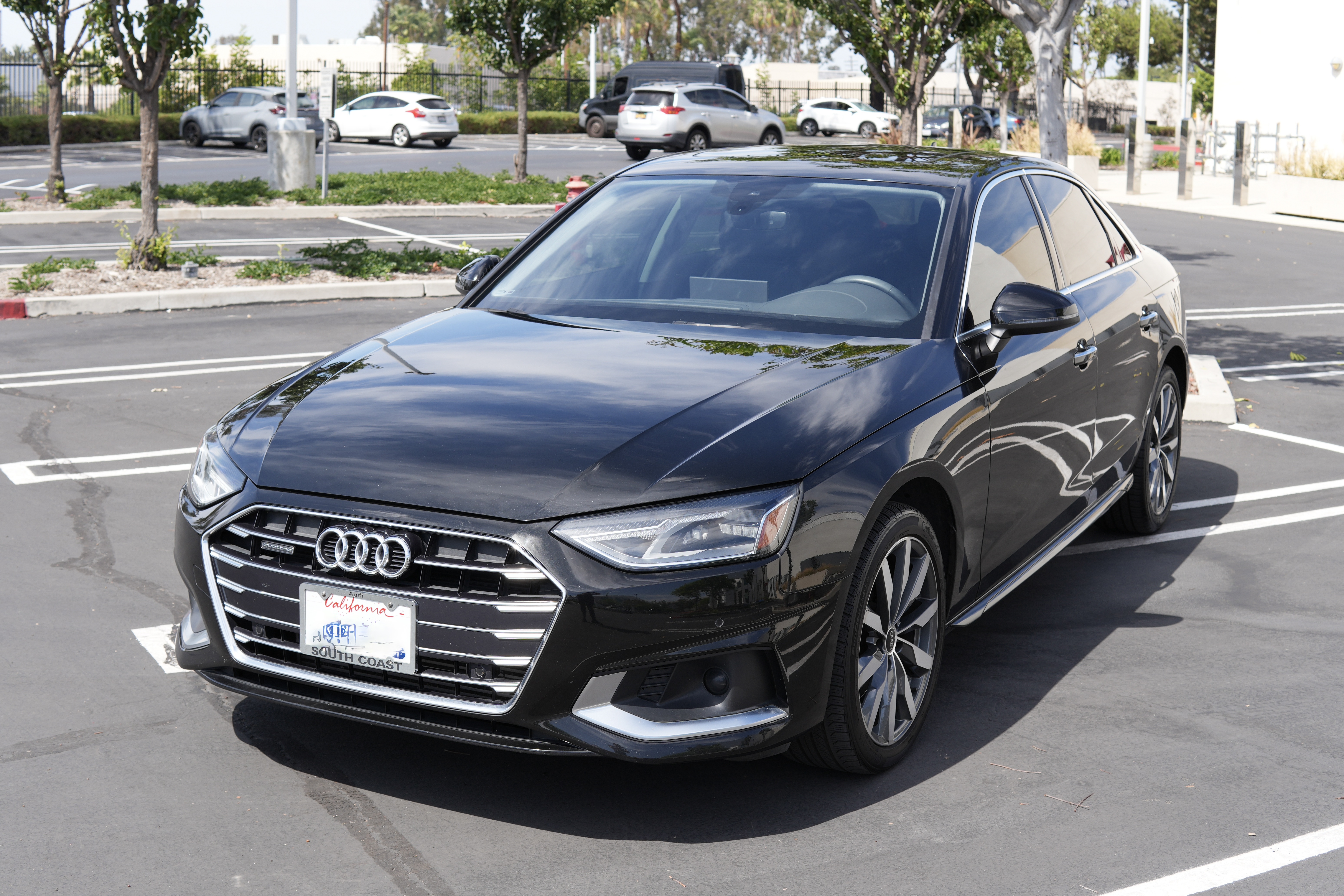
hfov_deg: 43.6
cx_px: 672
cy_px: 448
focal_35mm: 45
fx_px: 1680
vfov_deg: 29.9
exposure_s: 1/320
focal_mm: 30
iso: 100
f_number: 5
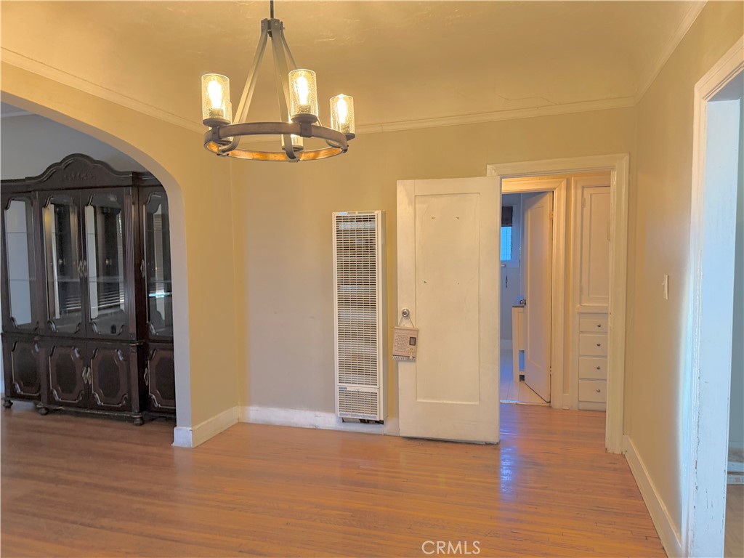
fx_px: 516
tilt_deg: -2.1
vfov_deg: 56.8
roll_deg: +2.0
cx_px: 372
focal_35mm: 24
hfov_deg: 71.6
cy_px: 279
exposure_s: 1/60
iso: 250
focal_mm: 6.76
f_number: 1.78
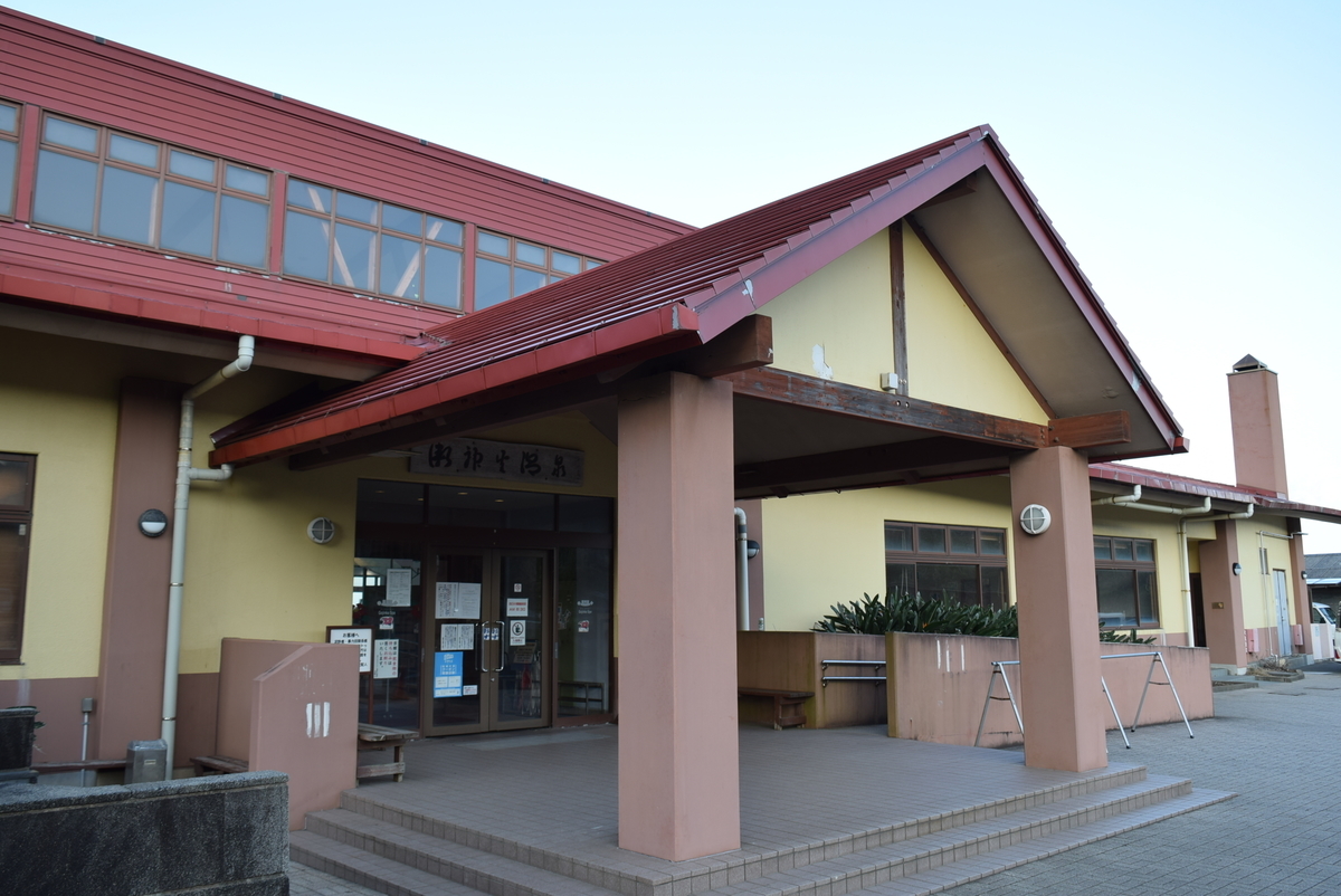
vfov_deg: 43.7
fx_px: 1118
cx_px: 670
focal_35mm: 30
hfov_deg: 61.9
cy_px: 448
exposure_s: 1/50
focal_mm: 20
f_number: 6.3
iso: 100
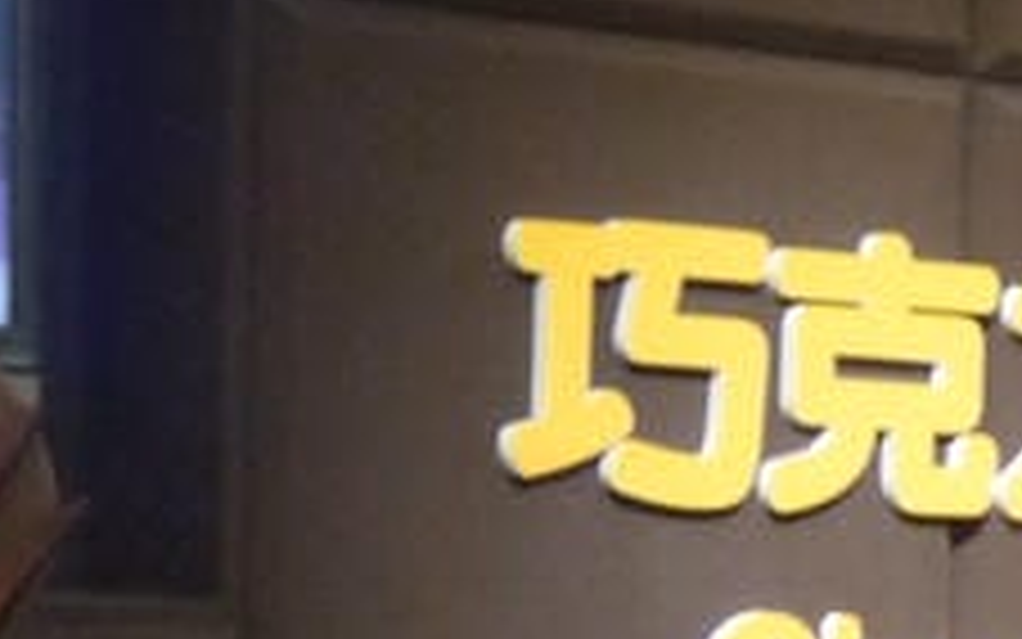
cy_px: 981
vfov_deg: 8.2
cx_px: 1783
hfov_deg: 12.3
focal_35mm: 157
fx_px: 4374
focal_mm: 14
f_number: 3.5
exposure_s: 1/30
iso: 1600
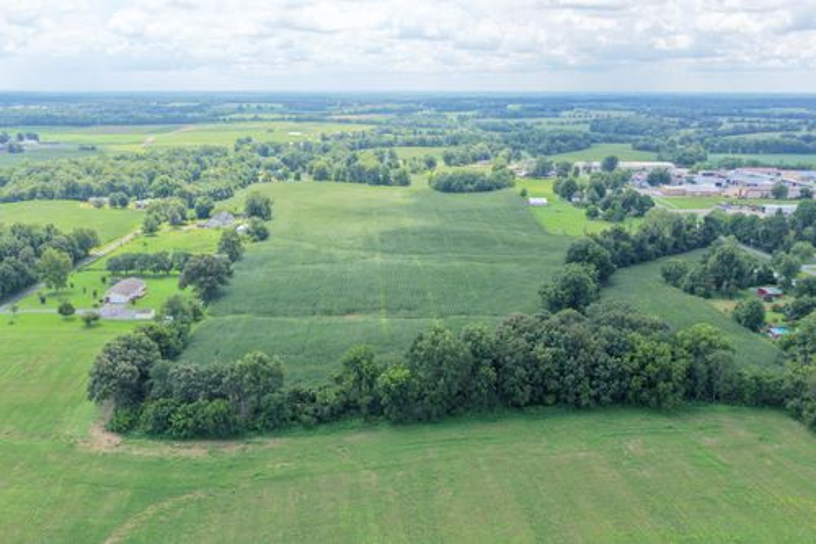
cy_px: 272
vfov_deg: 46.4
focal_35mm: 28
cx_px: 408
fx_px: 634
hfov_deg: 65.5
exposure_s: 1/640
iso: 400
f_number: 2.8
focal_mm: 14.45
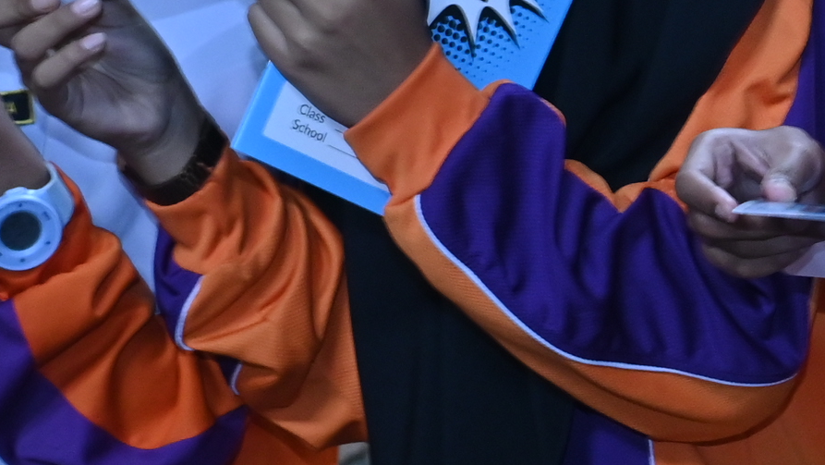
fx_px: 6040
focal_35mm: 276
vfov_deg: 4.4
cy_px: -170
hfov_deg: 7.8
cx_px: 478
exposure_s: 1/80
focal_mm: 52
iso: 1000
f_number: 4
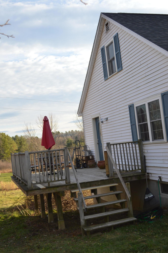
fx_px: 305
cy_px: 126
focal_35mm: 44
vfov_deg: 45.0
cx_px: 84
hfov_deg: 30.8
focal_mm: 29
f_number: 4.5
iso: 100
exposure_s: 1/200
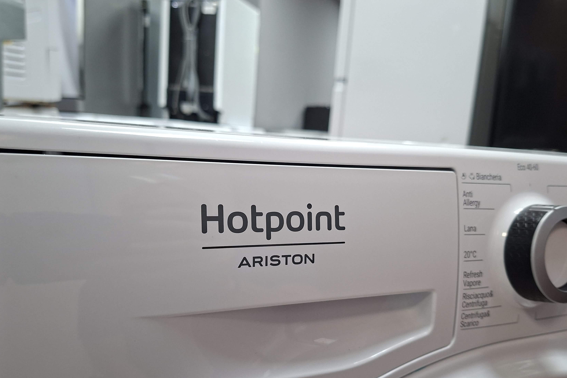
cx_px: 293
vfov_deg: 44.7
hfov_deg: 63.6
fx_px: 457
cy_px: 225
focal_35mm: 29
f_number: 1.8
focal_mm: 5.54
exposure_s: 1/50
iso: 320
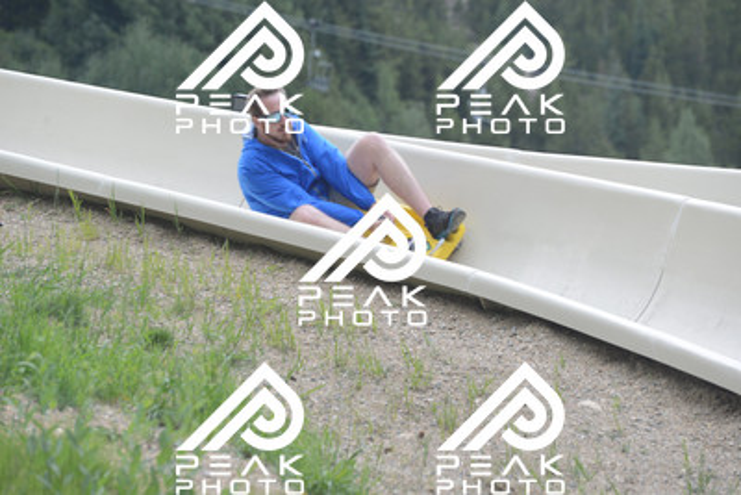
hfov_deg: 10.5
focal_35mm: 195
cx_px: 370
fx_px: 4015
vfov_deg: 7.0
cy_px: 248
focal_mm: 195
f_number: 6.3
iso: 800
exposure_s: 1/640
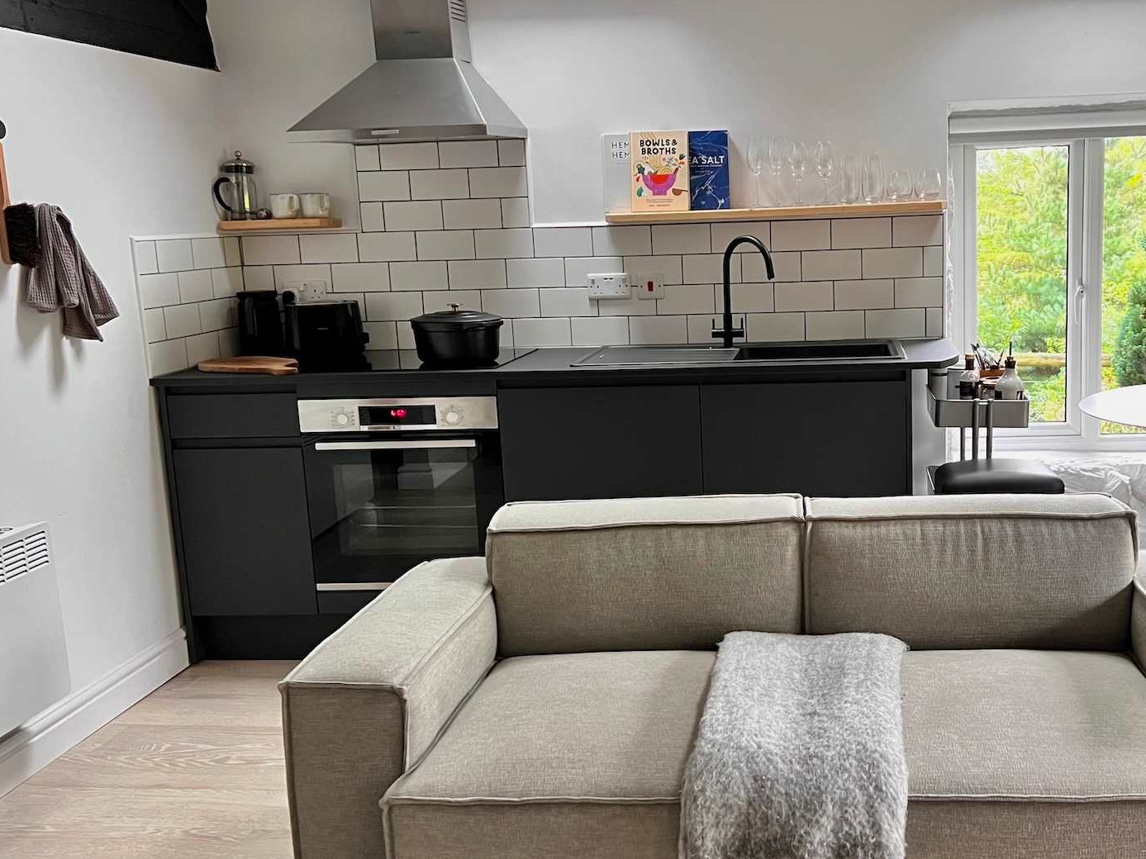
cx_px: 749
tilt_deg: -10.4
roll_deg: +2.0
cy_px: 433
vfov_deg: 39.7
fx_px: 1192
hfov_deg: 50.6
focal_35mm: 36
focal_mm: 5.7
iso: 500
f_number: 1.5
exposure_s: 1/41
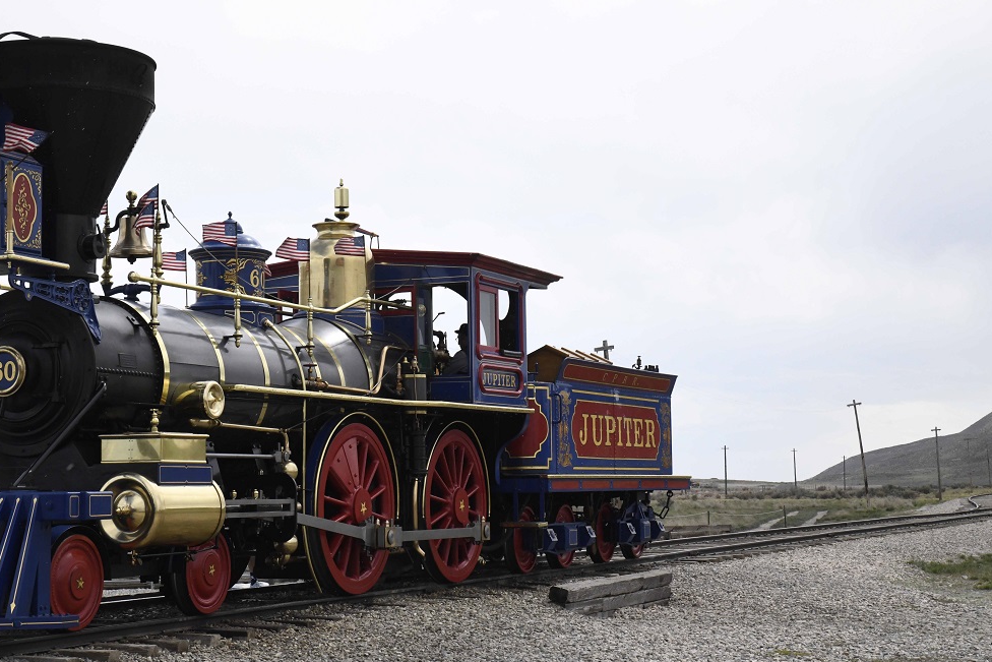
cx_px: 389
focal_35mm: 66
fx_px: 1819
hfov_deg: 30.4
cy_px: 347
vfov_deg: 20.6
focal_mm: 52
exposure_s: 1/1600
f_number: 20
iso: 3200
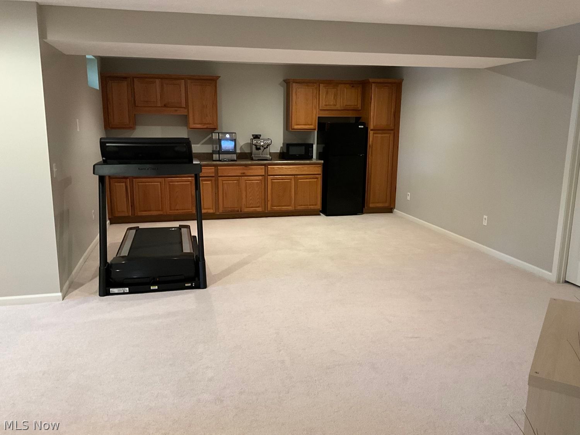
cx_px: 290
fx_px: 486
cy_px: 218
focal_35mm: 29
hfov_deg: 61.7
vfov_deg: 48.2
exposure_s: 1/40
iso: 200
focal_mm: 3
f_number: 1.8
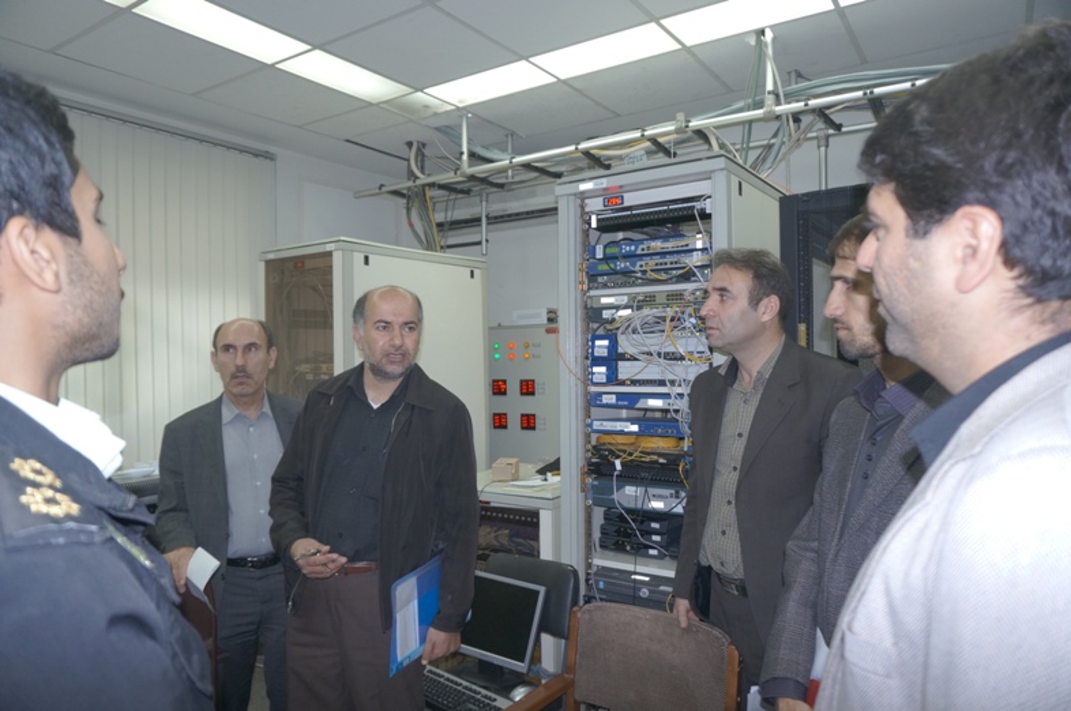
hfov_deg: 73.8
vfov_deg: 53.0
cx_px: 536
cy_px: 356
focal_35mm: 24
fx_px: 713
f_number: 3.5
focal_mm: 16
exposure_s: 1/50
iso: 800
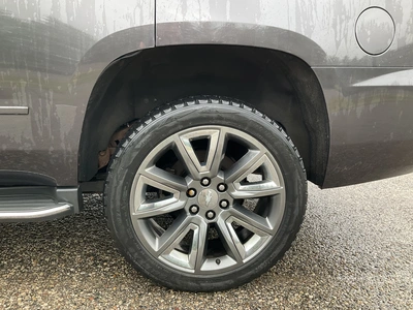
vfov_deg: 48.2
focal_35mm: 29
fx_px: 346
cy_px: 155
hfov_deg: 61.7
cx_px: 206
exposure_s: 1/122
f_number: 1.8
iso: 40
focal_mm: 3
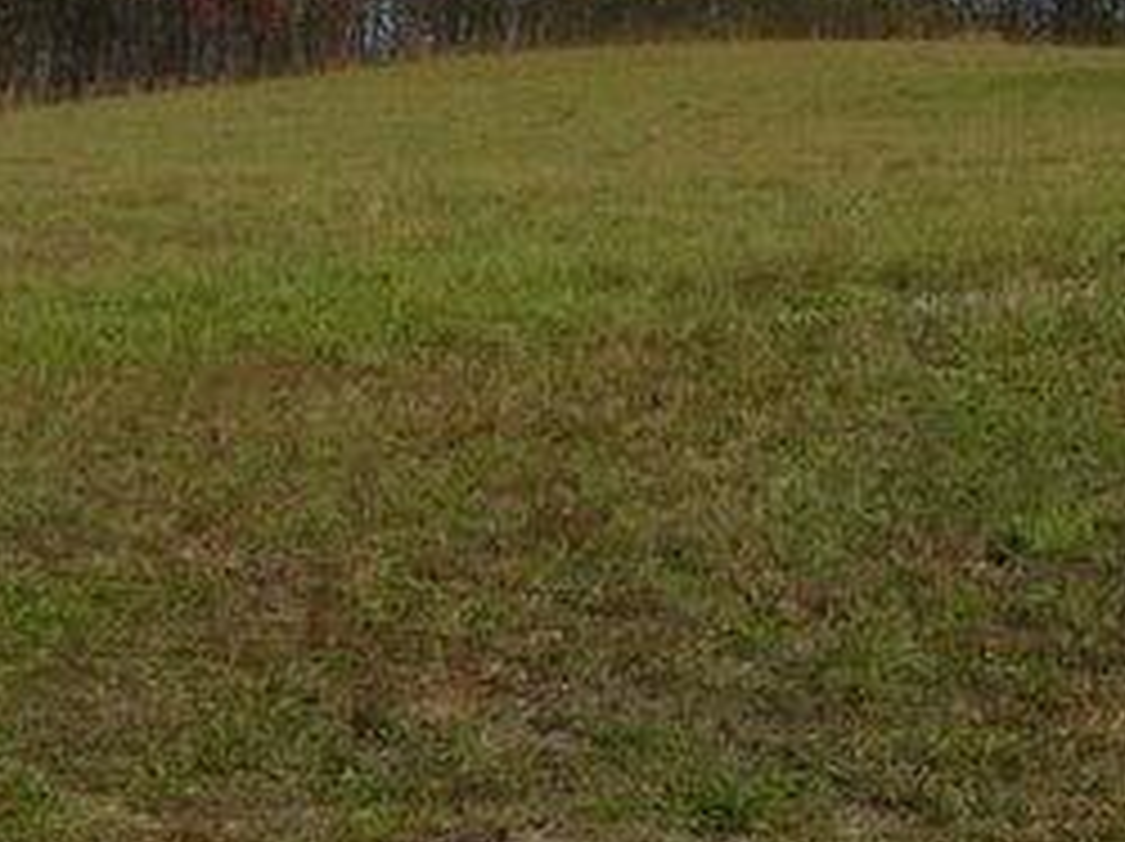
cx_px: 713
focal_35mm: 123
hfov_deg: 16.0
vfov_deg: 12.0
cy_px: 365
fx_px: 3994
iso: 100
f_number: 5.6
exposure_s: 1/400
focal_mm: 6
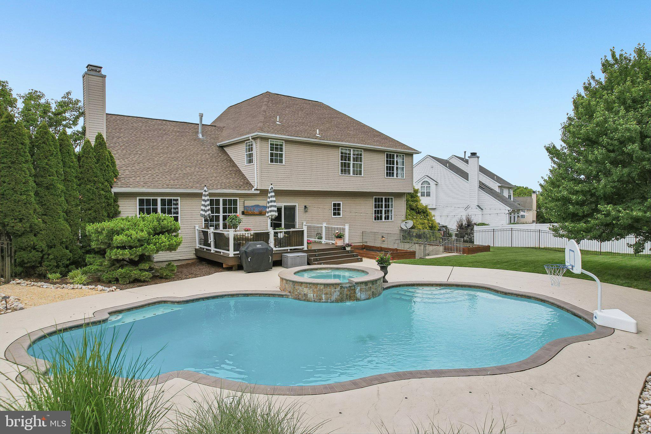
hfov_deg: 78.6
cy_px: 217
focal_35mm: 22
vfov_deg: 57.2
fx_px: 398
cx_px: 326
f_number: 2.8
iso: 100
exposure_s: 1/4000
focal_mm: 8.4
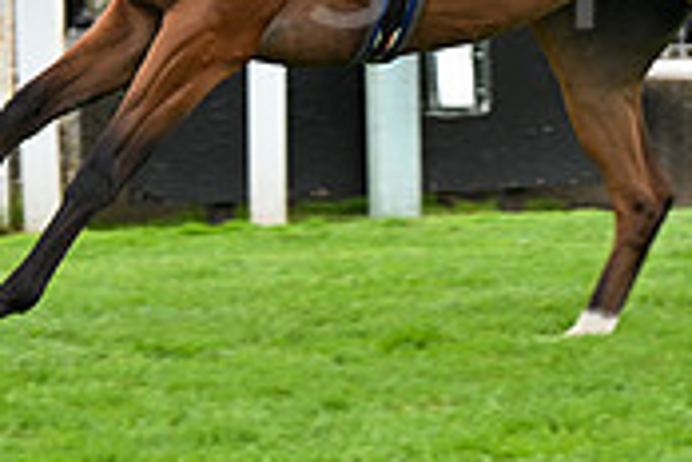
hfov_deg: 5.6
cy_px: -261
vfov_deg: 3.7
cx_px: 350
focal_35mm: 366
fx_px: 7035
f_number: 5.6
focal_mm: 110
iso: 800
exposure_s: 1/500
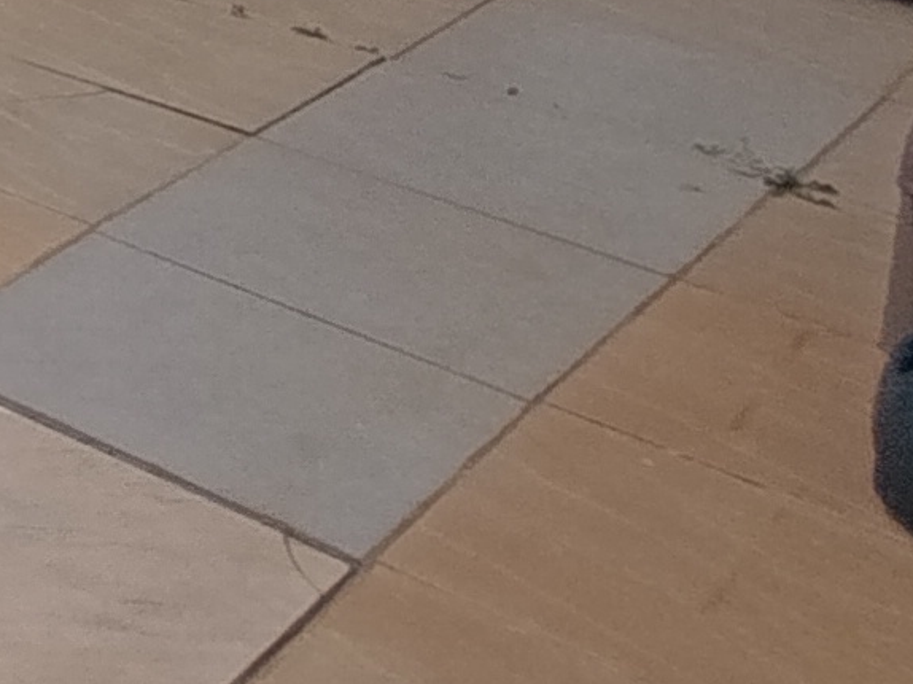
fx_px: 2399
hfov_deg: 14.3
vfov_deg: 14.0
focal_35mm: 91
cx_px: -1292
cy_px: -622
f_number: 2.2
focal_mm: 1.65
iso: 50
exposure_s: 1/1235
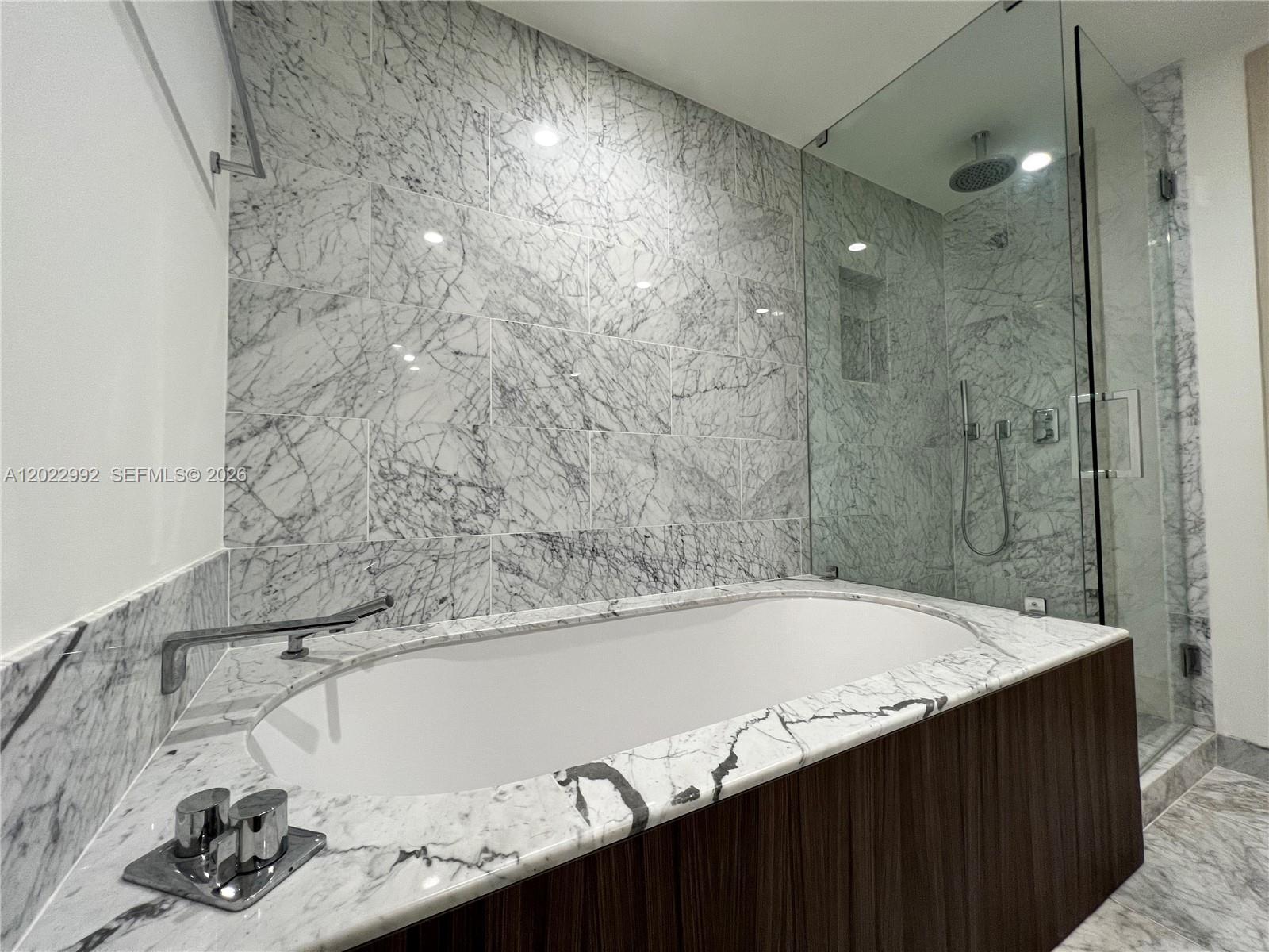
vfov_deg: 89.9
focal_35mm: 13
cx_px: 634
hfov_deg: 106.2
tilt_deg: +2.9
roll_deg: +0.8
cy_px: 476
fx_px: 477
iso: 160
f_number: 1.8
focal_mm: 1.57
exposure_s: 1/120
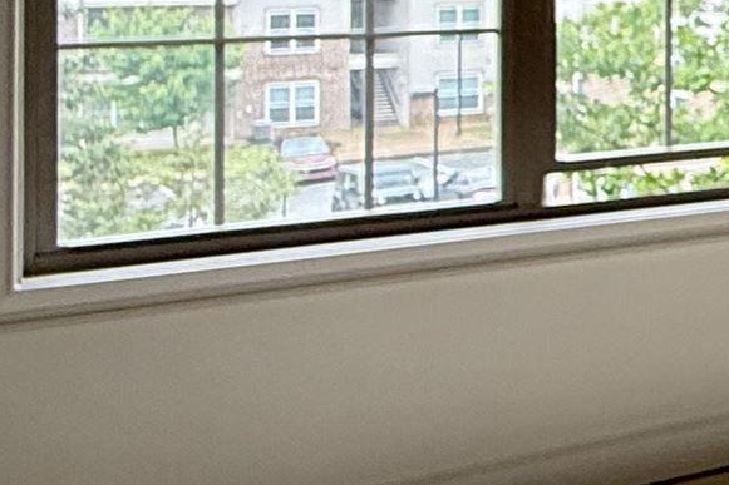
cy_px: -68
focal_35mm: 77
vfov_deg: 17.1
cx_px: 1545
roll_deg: -1.1
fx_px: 1559
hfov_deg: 17.1
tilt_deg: -0.3
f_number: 2.2
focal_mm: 2.22
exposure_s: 1/99
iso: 125
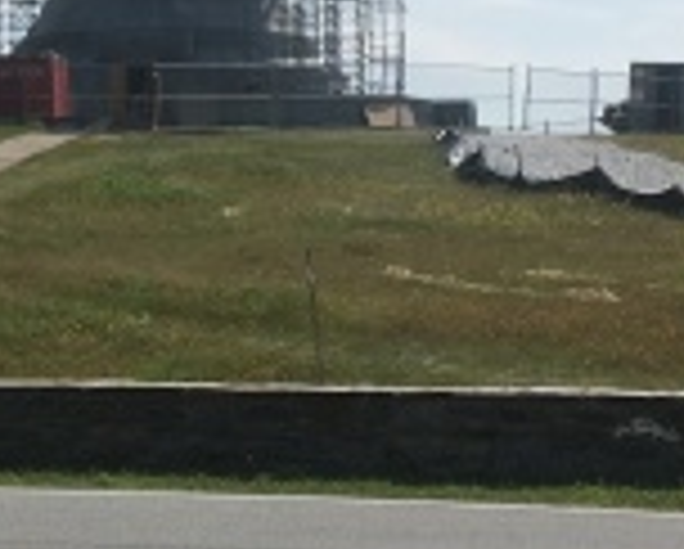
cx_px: 99
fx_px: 2412
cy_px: 54
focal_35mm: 119
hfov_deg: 16.0
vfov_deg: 12.9
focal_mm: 4.15
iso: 25
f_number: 2.2
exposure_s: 1/3344
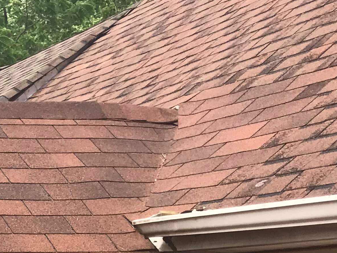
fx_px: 935
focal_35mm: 96
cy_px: 423
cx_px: -185
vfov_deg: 14.0
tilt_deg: -8.7
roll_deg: +0.4
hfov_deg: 18.0
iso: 20
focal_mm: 3.99
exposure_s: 1/284
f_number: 1.8
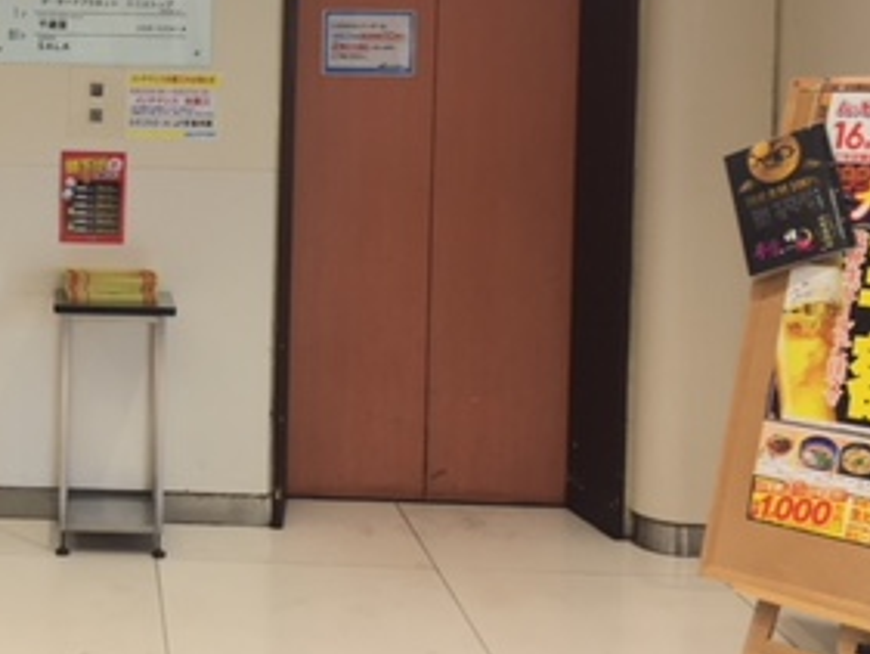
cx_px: 40
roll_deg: -1.4
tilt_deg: -0.7
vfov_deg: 21.7
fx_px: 1659
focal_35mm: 66
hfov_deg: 28.0
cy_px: 43
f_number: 2.2
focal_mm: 4.15
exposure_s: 1/60
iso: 25
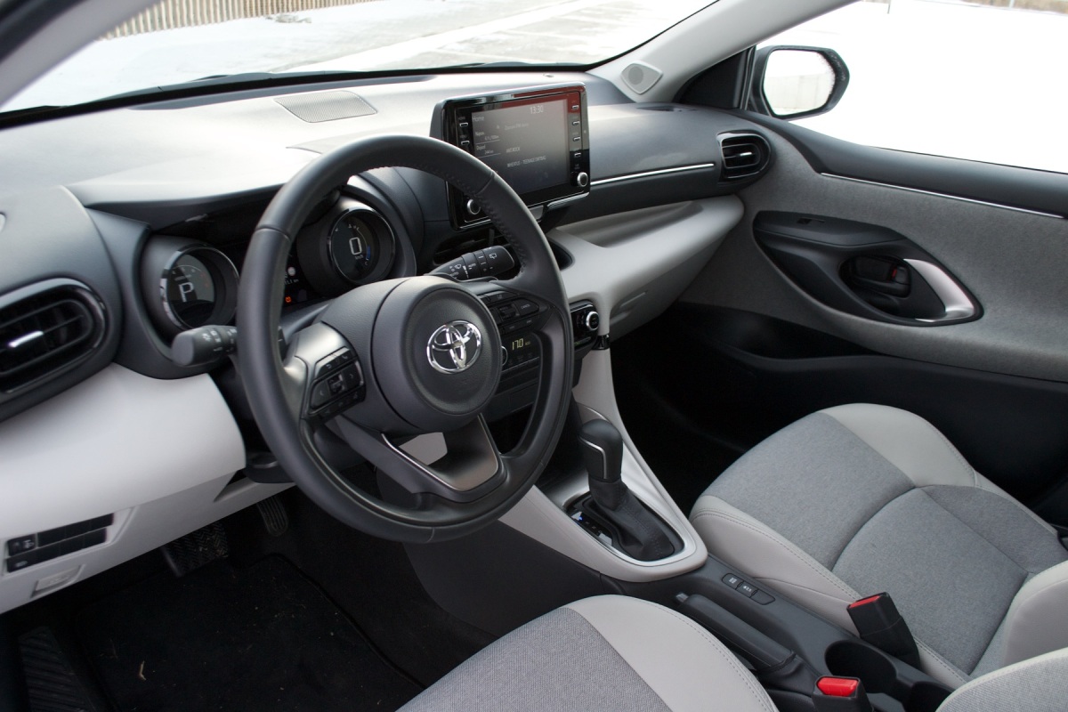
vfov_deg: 43.6
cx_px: 534
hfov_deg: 61.9
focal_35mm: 30
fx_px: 890
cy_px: 356
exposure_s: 1/125
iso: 360
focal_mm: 20
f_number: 5.6
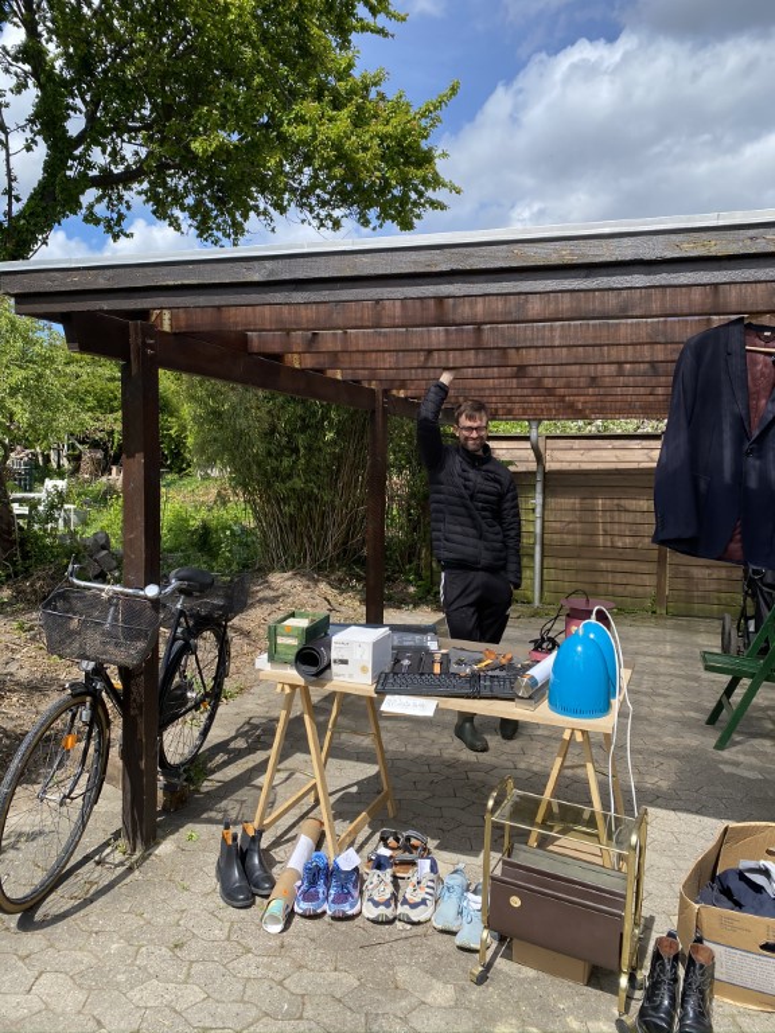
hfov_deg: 53.1
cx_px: 388
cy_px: 516
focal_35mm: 26
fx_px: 776
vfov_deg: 67.3
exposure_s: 1/1783
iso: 32
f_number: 1.8
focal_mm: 4.25
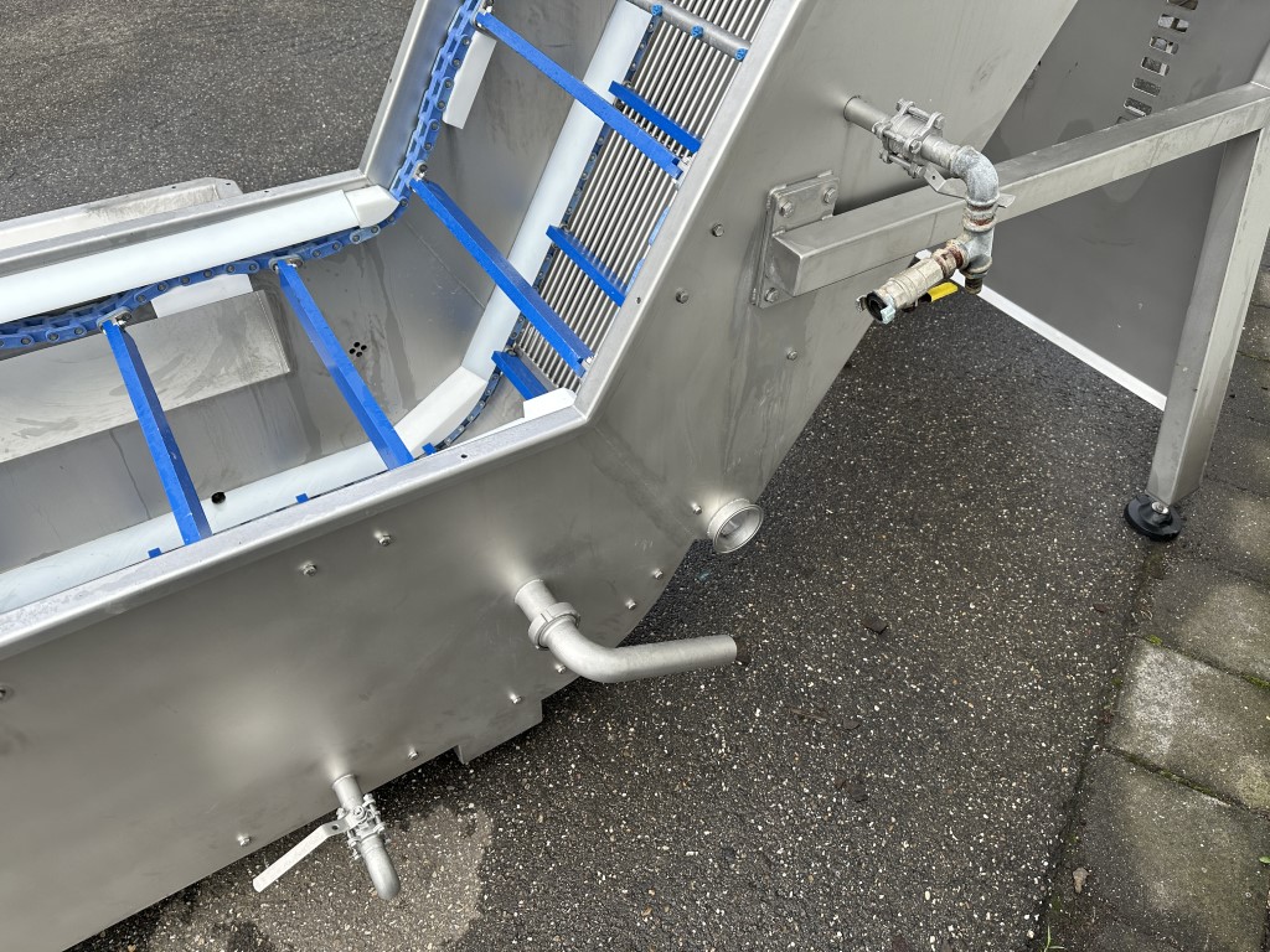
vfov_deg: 56.8
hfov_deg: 71.6
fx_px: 881
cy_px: 476
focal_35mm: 24
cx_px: 635
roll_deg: -2.2
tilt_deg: -43.3
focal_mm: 6.86
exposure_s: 1/962
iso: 80
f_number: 1.78
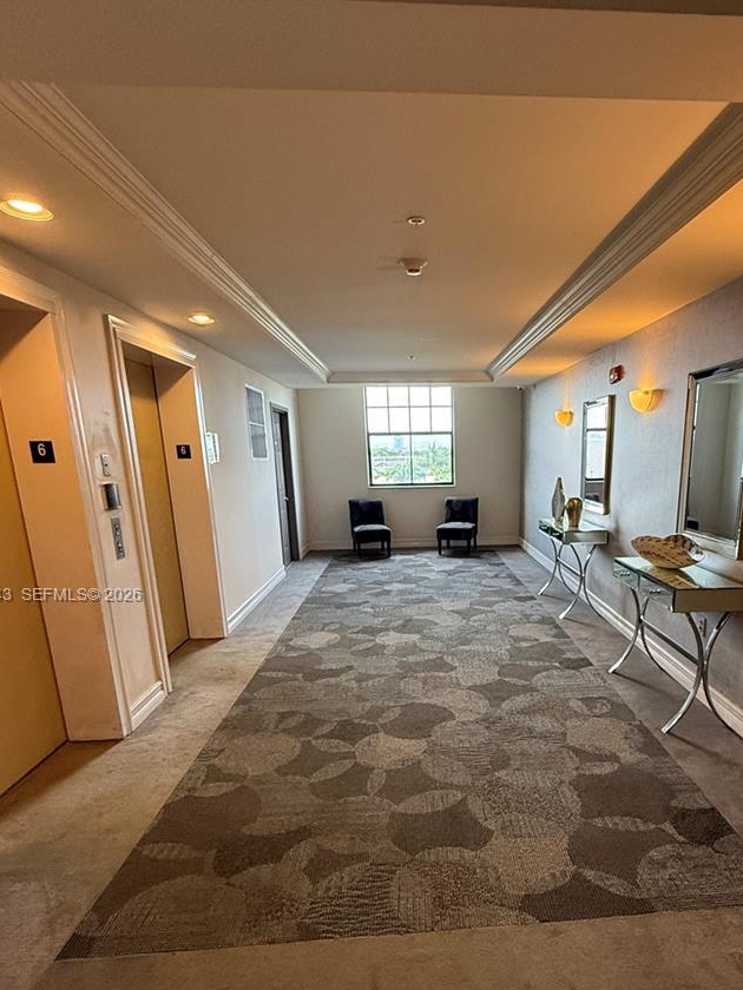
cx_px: 454
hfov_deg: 65.2
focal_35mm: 20
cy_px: 596
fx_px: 572
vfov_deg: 80.7
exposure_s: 1/120
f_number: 2.2
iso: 500
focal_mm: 2.22
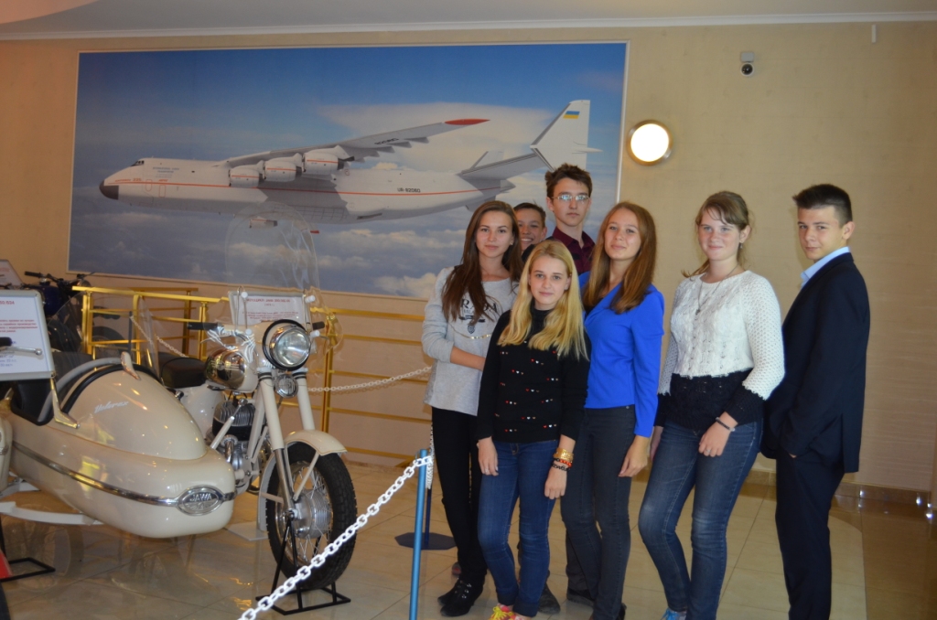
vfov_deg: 34.1
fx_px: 1013
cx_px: 468
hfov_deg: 49.6
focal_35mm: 39
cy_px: 310
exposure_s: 1/60
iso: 640
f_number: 4.2
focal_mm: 26
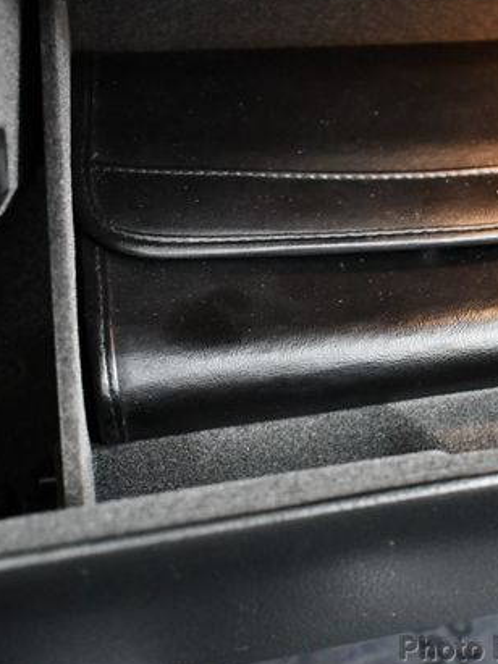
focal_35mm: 54
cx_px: 380
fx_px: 1036
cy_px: 334
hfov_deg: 26.6
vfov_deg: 35.6
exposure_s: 1/60
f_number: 3.5
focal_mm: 18
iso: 5600
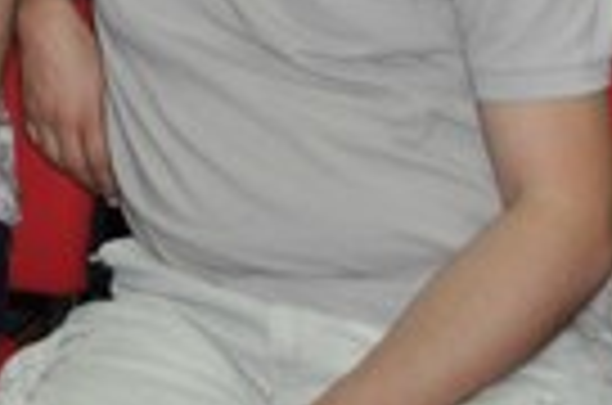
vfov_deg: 9.2
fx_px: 2279
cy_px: -542
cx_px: -554
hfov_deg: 13.4
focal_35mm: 134
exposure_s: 1/60
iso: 800
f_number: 3.5
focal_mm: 19
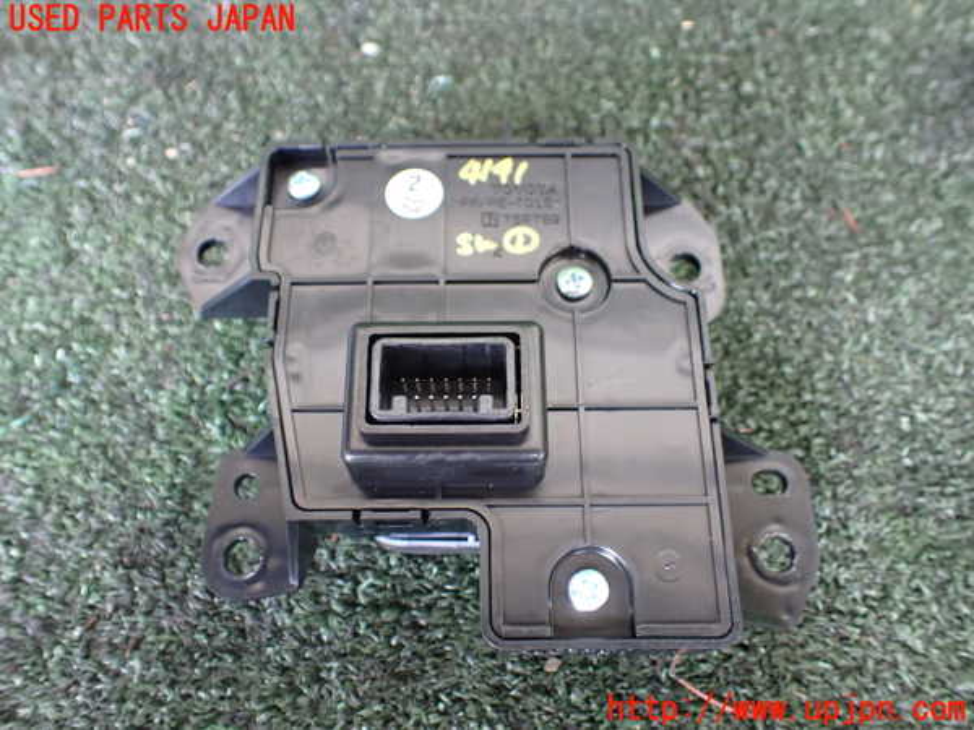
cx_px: 487
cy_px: 365
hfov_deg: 60.0
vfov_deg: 46.8
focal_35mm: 30
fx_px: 844
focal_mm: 5.4
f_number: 2.3
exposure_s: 1/60
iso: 800
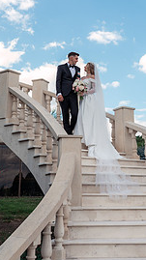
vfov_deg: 41.6
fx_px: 338
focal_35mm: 49
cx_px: 94
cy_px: 88
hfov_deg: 24.3
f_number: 3.5
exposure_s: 1/500
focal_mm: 28
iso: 160
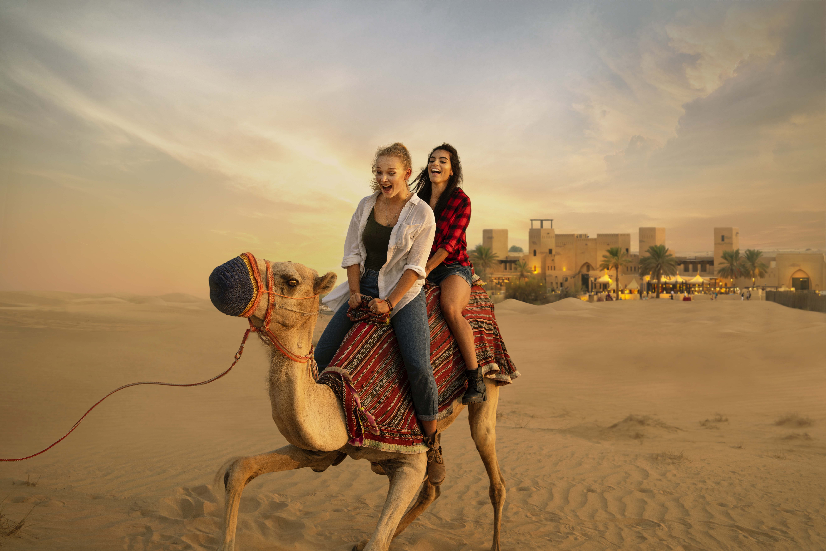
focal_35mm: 35
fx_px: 803
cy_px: 276
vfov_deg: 37.9
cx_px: 413
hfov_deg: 54.4
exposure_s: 1/1000
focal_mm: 35
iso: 400
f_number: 5
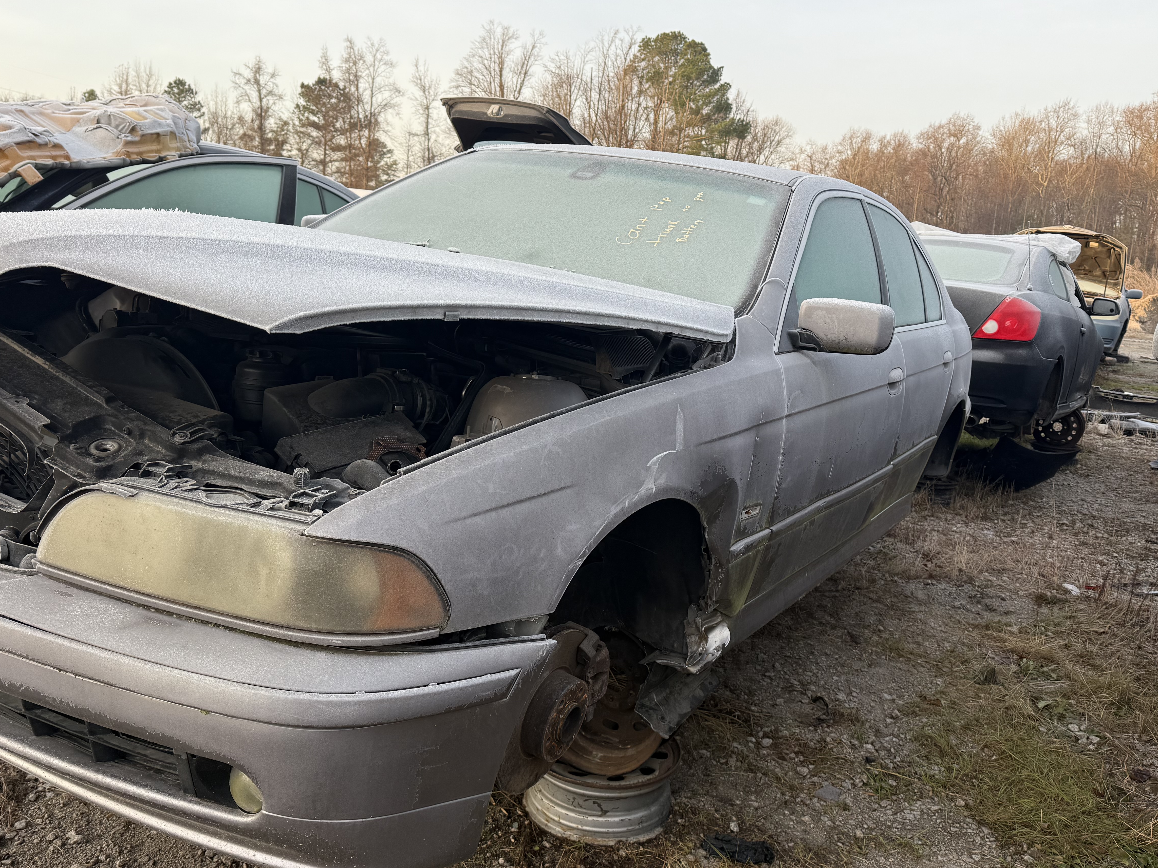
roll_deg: -3.7
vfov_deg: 46.8
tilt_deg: -10.2
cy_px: 424
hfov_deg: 60.0
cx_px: 587
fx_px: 1004
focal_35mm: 30
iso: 80
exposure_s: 1/649
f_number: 1.78
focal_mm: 6.76
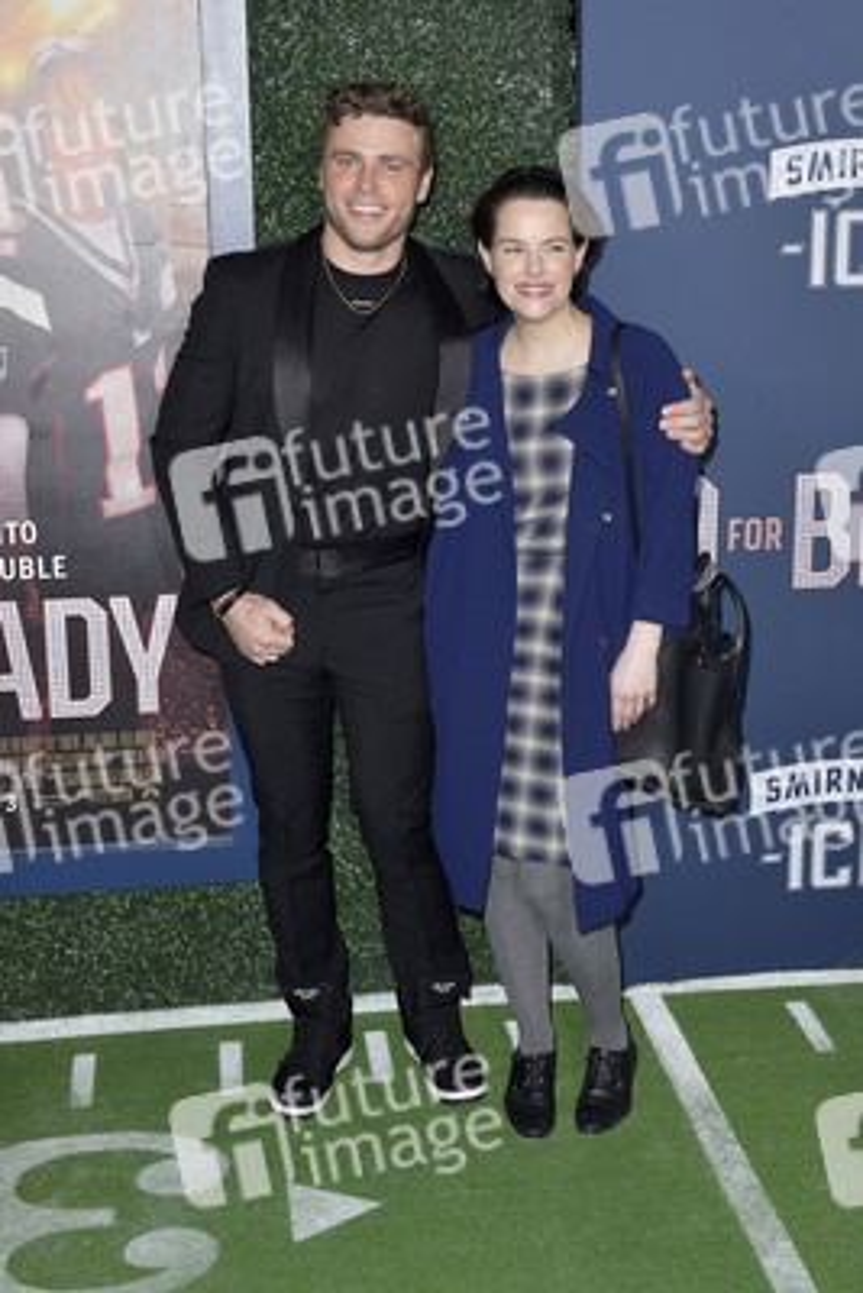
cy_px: 646
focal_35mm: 44
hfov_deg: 30.5
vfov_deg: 44.5
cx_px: 432
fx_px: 1581
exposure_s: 1/250
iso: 500
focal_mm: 44
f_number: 6.3
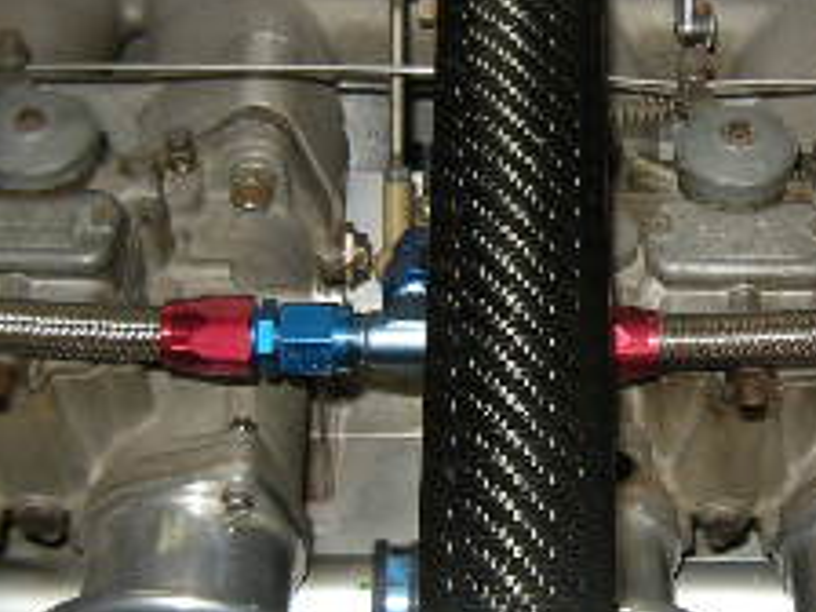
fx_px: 1886
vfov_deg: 18.4
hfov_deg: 24.2
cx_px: 579
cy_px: 306
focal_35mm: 80
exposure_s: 1/30
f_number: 2.8
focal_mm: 4.7
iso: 64
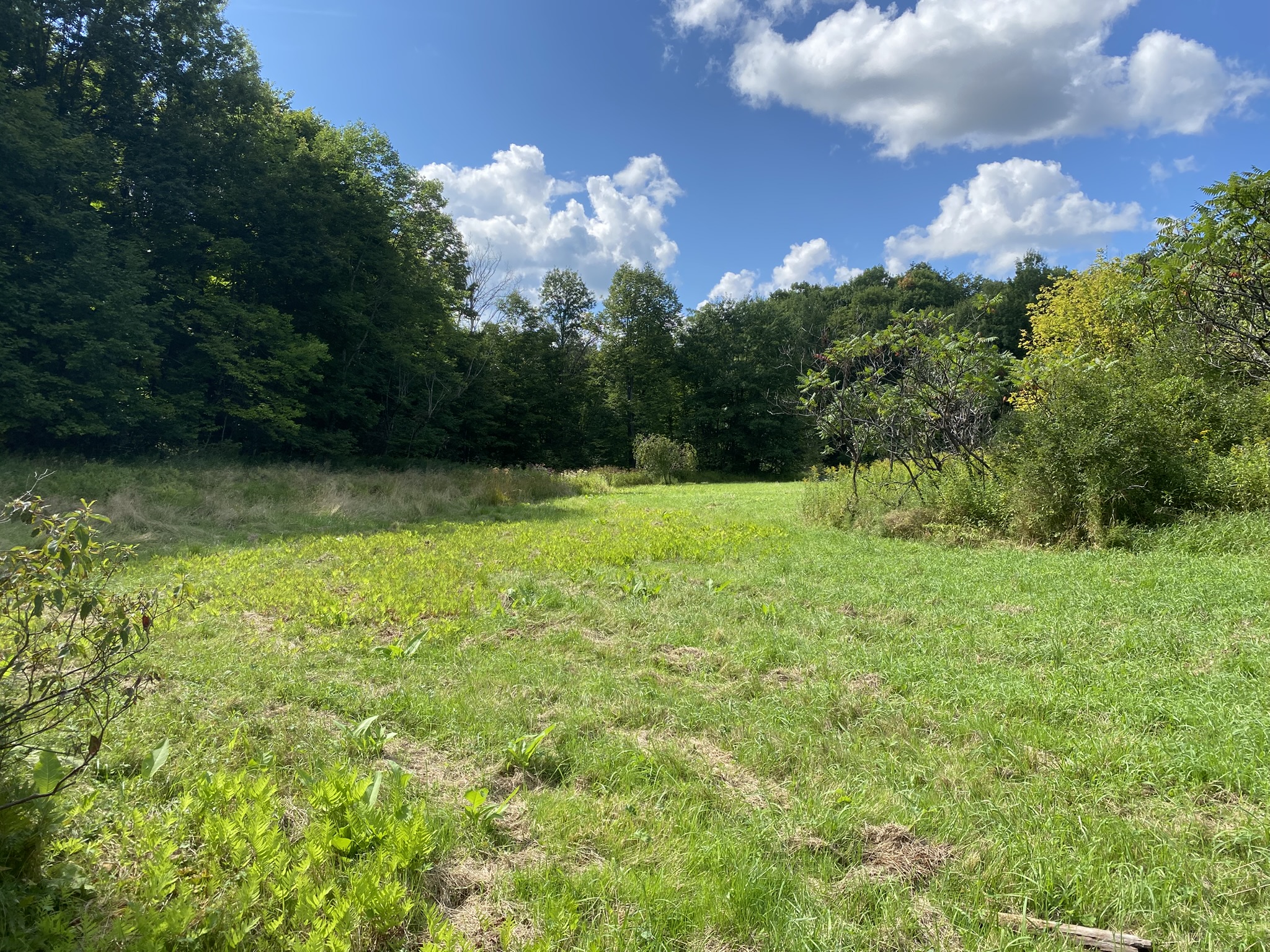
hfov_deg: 67.3
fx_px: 954
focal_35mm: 26
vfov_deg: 53.1
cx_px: 635
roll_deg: -2.0
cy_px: 476
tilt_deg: -2.4
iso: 32
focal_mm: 4.25
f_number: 1.8
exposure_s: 1/1808
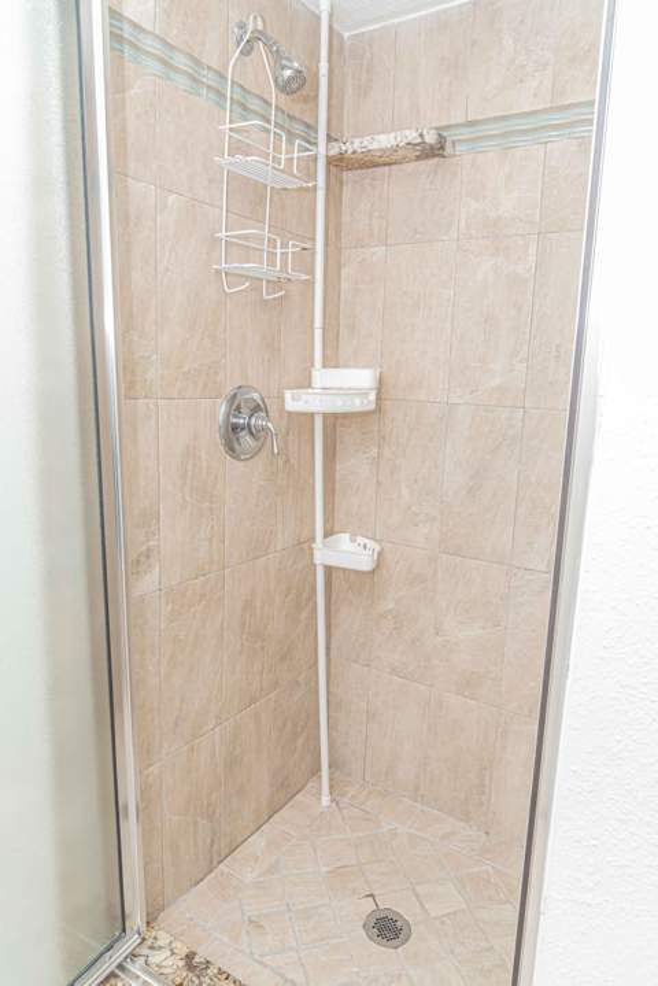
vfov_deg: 73.7
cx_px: 329
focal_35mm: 24
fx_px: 657
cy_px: 493
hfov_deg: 53.2
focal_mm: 24
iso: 400
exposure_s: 1/160
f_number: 7.1
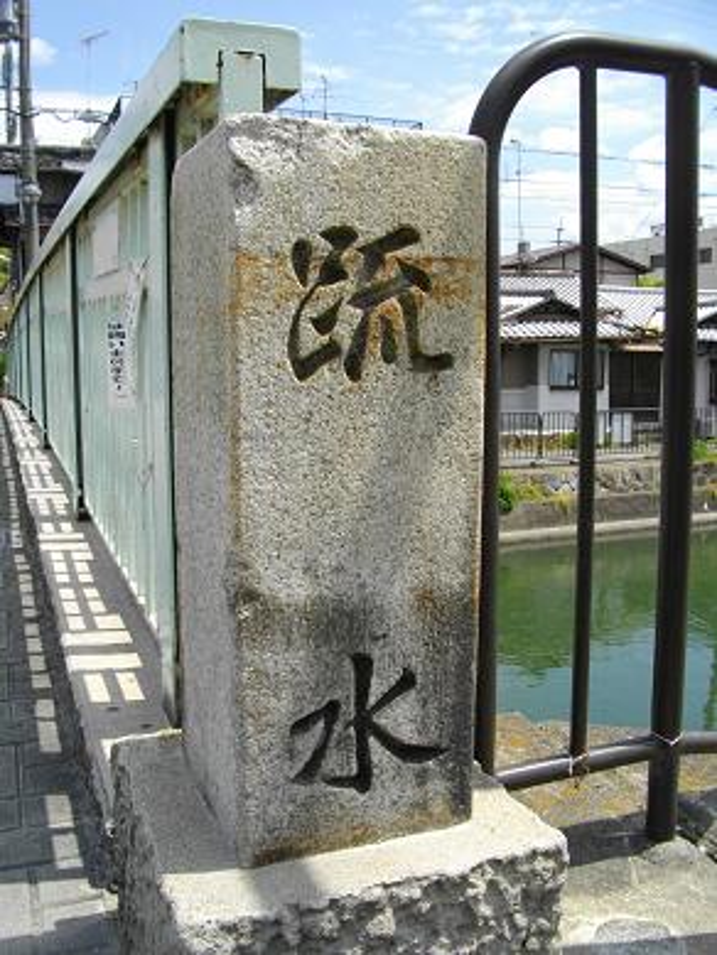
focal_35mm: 32
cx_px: 358
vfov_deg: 56.8
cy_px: 478
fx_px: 883
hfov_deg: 44.2
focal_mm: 5.7
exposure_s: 1/320
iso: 100
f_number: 5.5
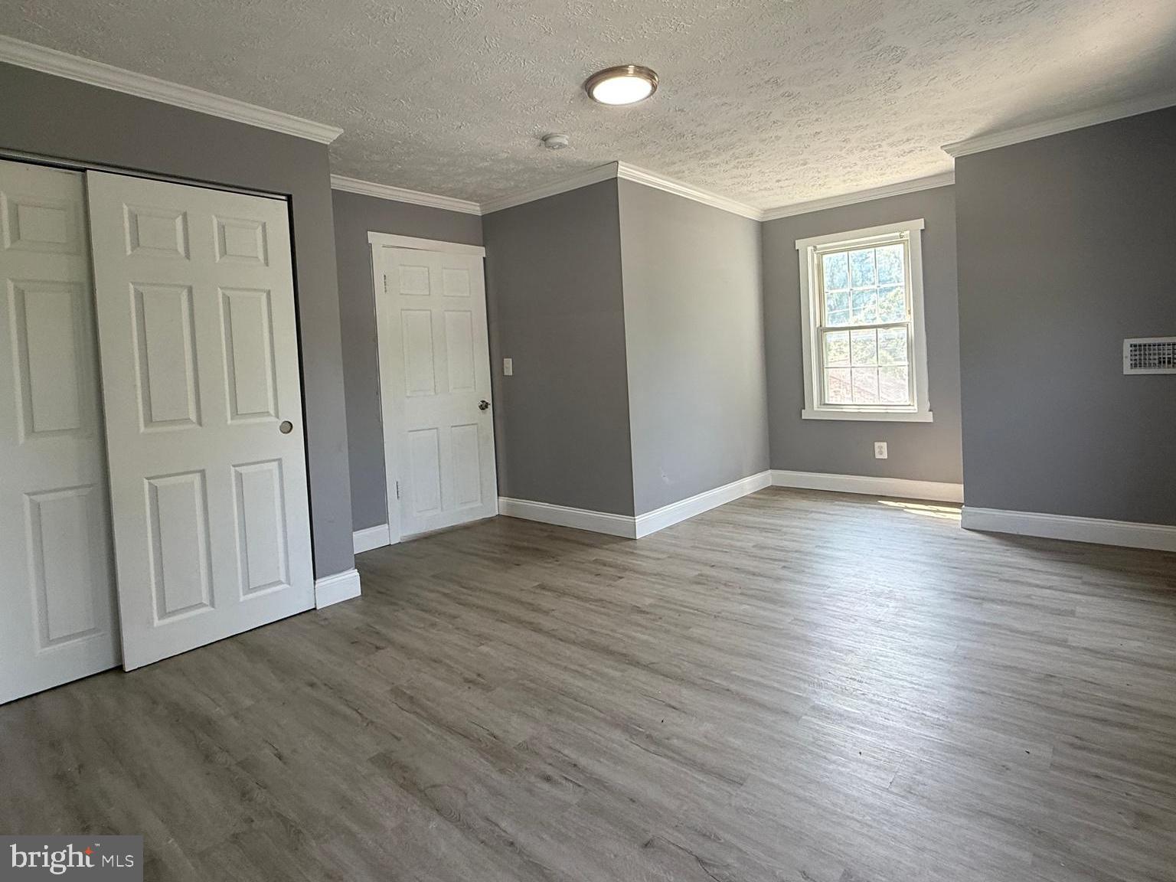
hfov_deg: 102.1
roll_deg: +3.2
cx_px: 588
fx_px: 476
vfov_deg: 85.7
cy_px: 441
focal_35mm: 14
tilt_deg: -1.1
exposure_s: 1/99
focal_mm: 2.22
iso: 100
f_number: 2.2
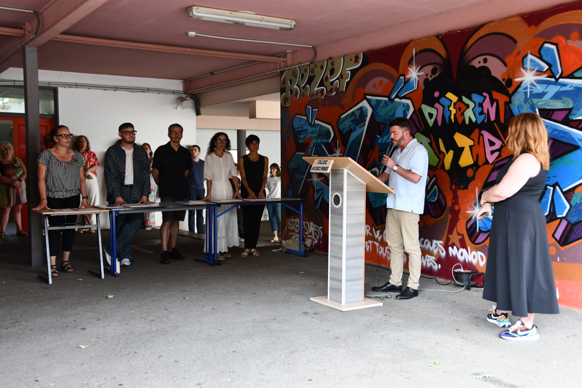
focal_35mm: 39
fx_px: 630
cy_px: 194
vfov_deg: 34.2
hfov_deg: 49.6
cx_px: 291
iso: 640
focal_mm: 26
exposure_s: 1/250
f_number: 3.8
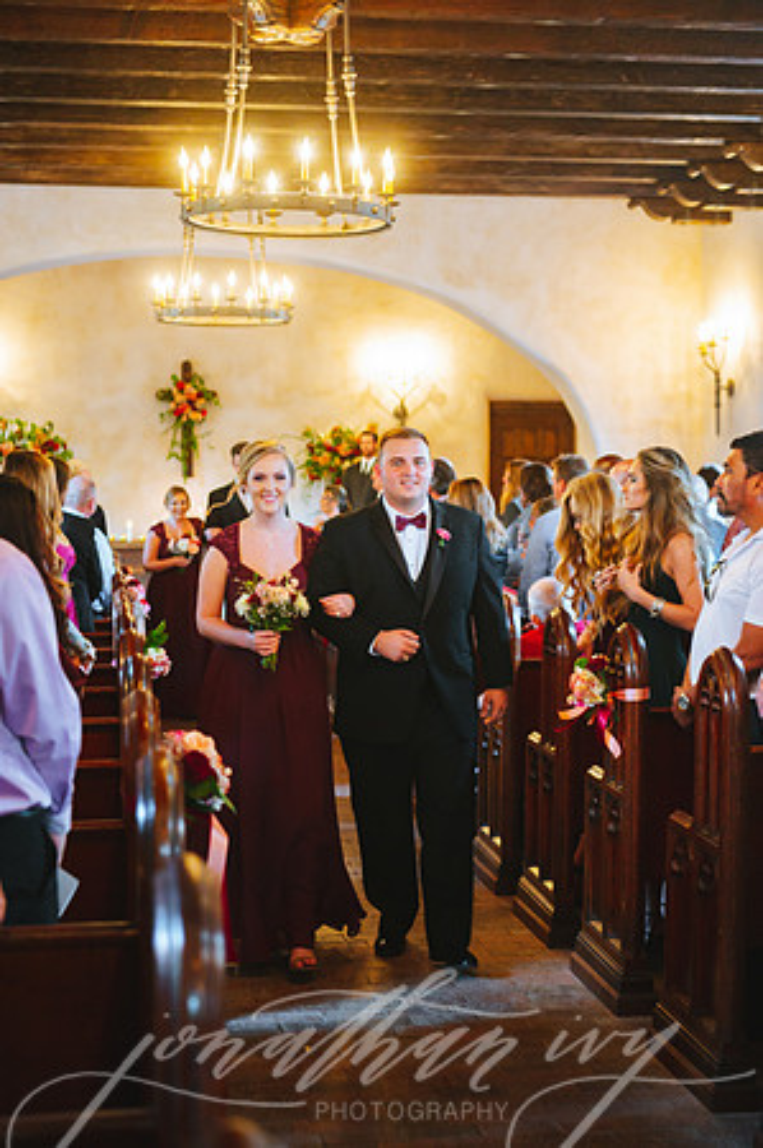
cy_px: 574
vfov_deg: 35.7
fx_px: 1784
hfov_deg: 24.1
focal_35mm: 56
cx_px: 382
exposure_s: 1/100
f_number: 2.8
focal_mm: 56
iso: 4000
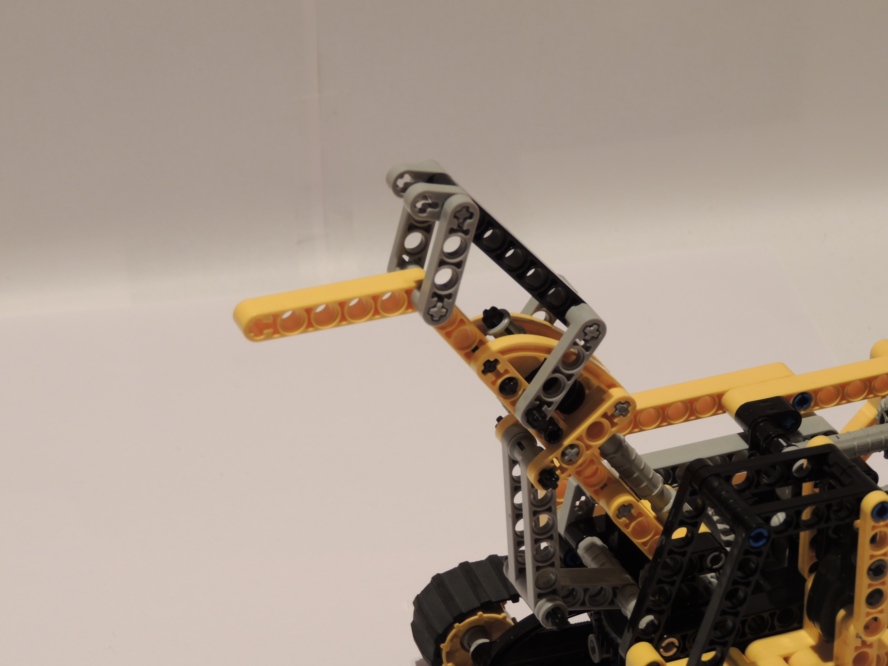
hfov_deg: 16.4
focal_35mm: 120
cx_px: 444
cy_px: 333
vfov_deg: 12.3
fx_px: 3078
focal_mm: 21.4
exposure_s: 1/2.5
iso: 100
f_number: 4.2
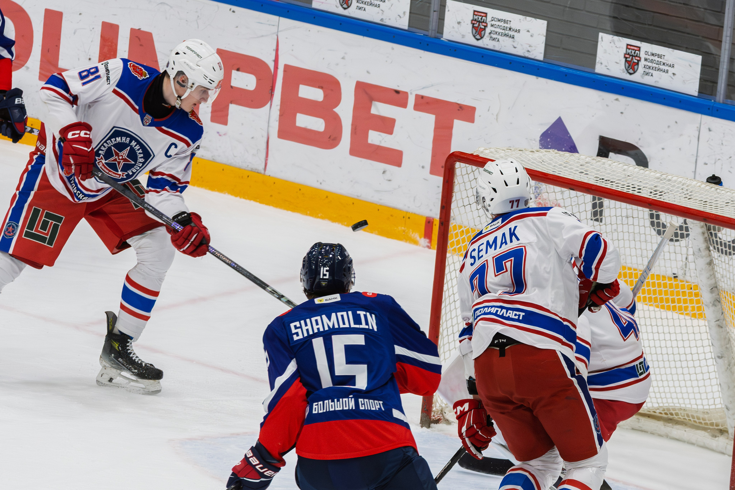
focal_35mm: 376
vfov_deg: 3.7
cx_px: 507
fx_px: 7667
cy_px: 303
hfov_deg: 5.5
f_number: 5.6
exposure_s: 1/1000
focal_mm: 175
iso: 1800
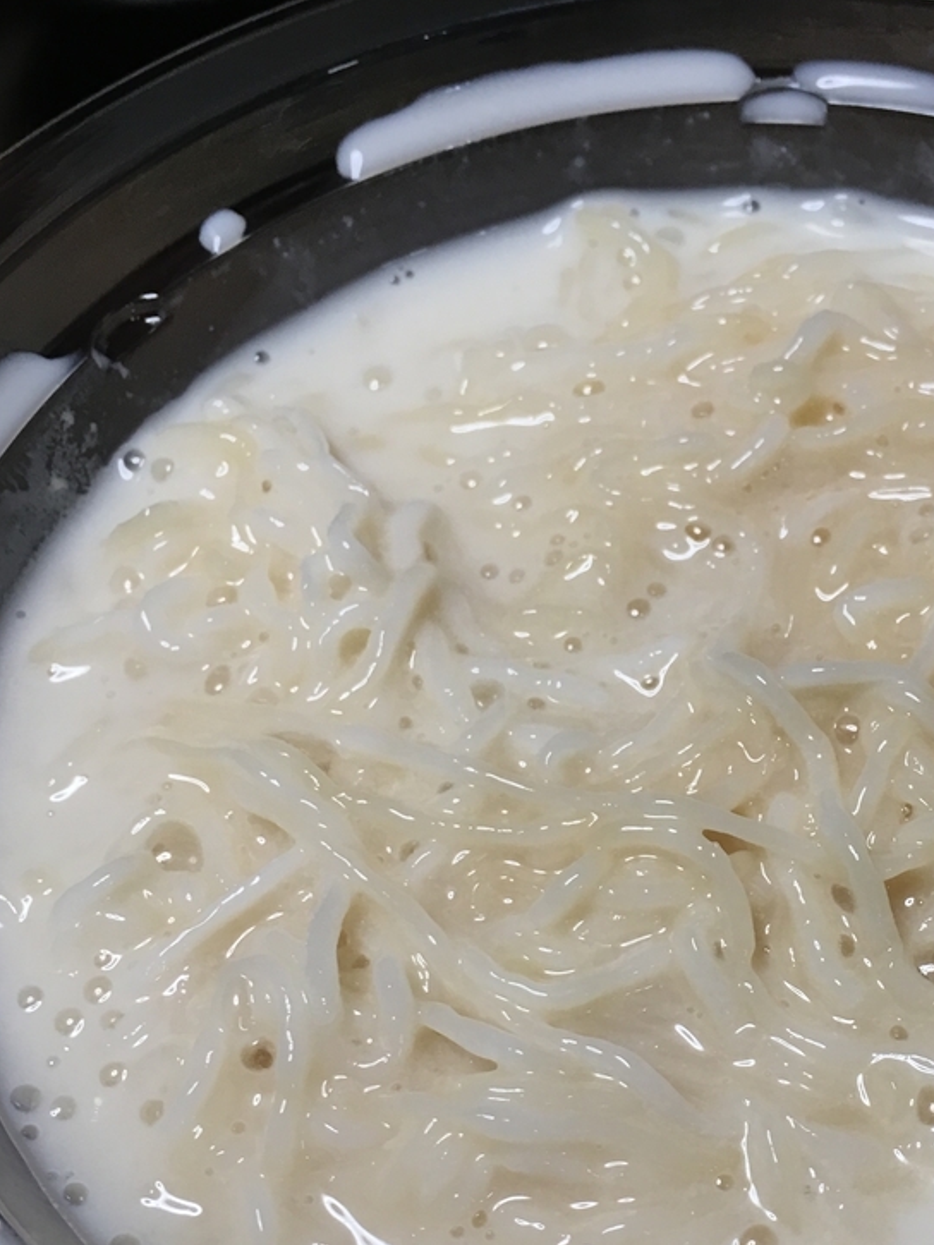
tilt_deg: -58.9
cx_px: 726
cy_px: 843
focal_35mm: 48
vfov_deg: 39.1
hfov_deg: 29.7
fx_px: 1726
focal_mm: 4.15
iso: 25
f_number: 2.2
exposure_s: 1/15
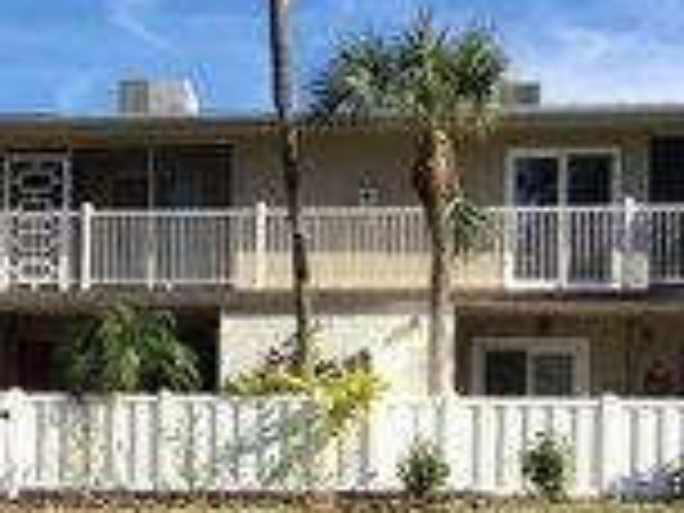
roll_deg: +0.2
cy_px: 387
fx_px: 1719
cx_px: 97
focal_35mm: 87
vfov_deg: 16.9
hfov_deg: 22.1
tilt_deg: +3.2
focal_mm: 3.3
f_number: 2.4
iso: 25
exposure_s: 1/1087
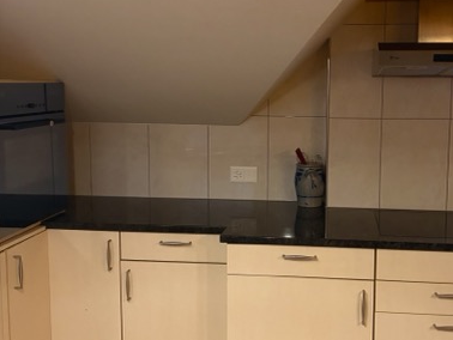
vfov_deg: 32.9
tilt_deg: -7.1
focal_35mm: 44
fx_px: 576
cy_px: 157
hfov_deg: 42.6
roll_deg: -0.5
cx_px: 285
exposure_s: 1/33
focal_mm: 5.96
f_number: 1.6
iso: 640
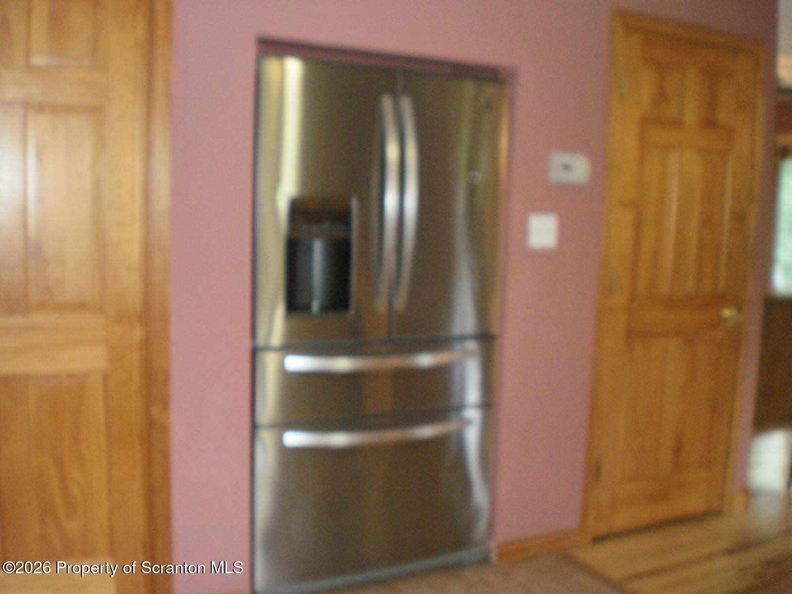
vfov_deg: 39.7
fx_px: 824
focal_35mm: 36
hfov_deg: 51.4
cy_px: 297
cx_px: 396
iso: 200
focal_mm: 6.3
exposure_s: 1/30
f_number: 3.1
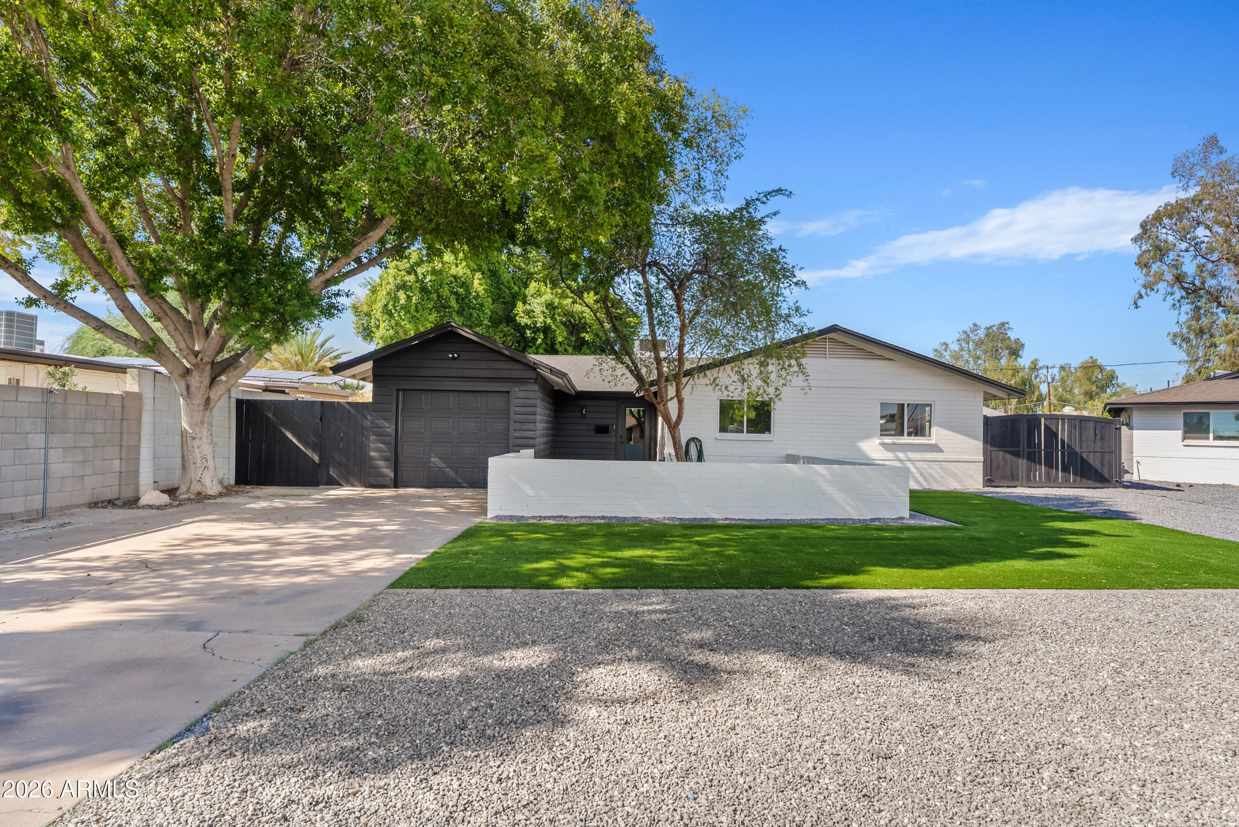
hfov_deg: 84.0
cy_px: 414
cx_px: 620
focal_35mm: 20
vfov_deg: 62.0
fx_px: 689
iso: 100
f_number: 8
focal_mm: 20
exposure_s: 1/40
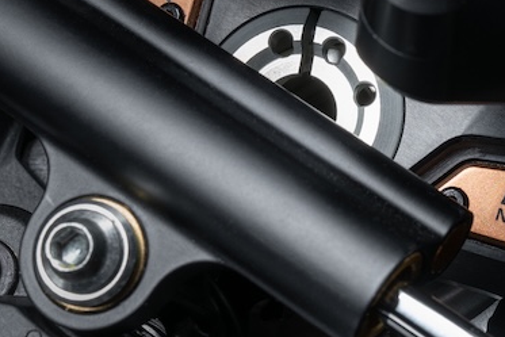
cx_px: 393
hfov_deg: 13.8
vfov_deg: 9.3
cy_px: 153
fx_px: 2077
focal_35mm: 148
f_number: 11
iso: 100
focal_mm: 46
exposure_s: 1/160
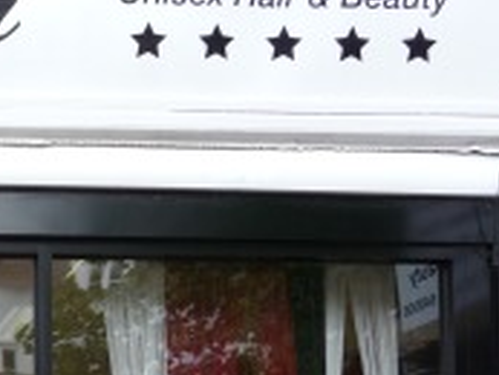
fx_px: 1197
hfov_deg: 21.6
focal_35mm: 83
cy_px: 438
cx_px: -124
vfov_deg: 17.1
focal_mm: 4.7
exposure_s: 1/60
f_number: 3.3
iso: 100
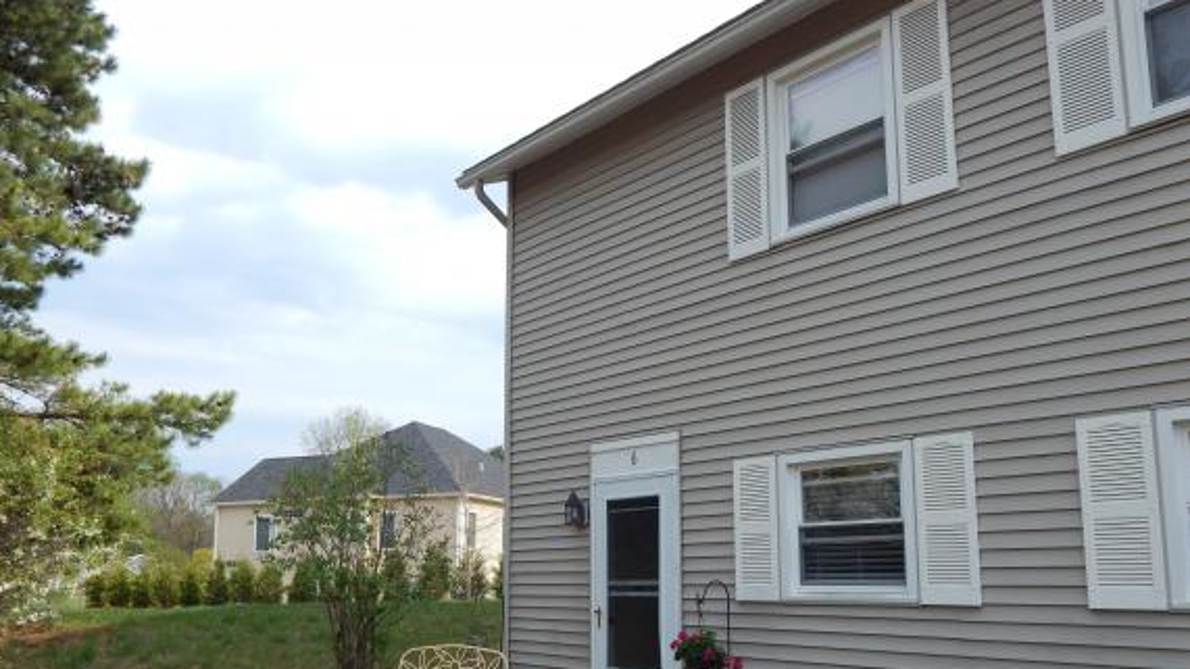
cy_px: 436
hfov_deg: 62.6
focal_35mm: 31
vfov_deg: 37.4
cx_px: 590
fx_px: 978
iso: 125
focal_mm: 5.1
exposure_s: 1/1250
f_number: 3.2
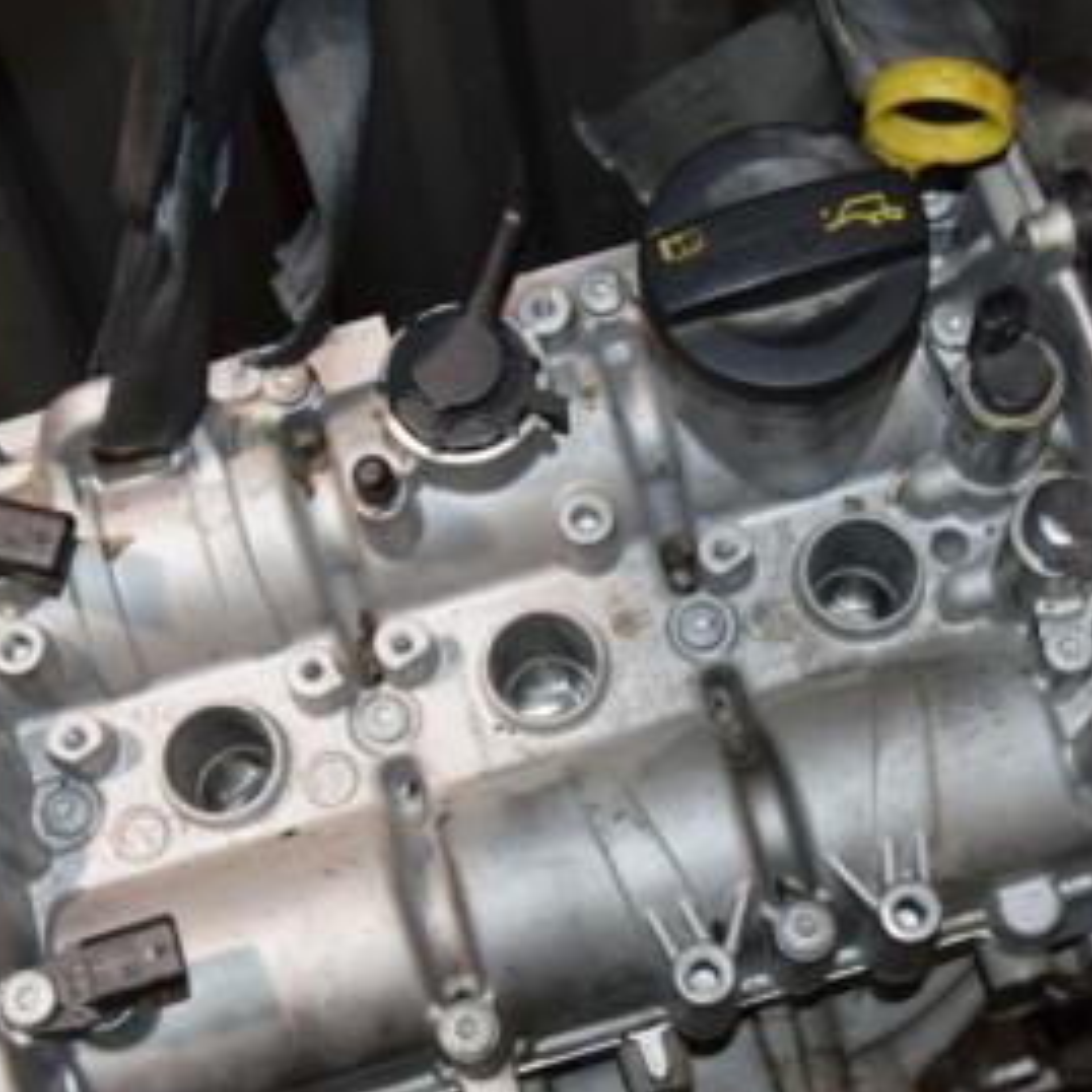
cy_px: 674
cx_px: 633
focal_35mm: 74
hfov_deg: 23.3
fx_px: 2641
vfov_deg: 23.3
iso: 800
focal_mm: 26
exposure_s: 1/80
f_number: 5
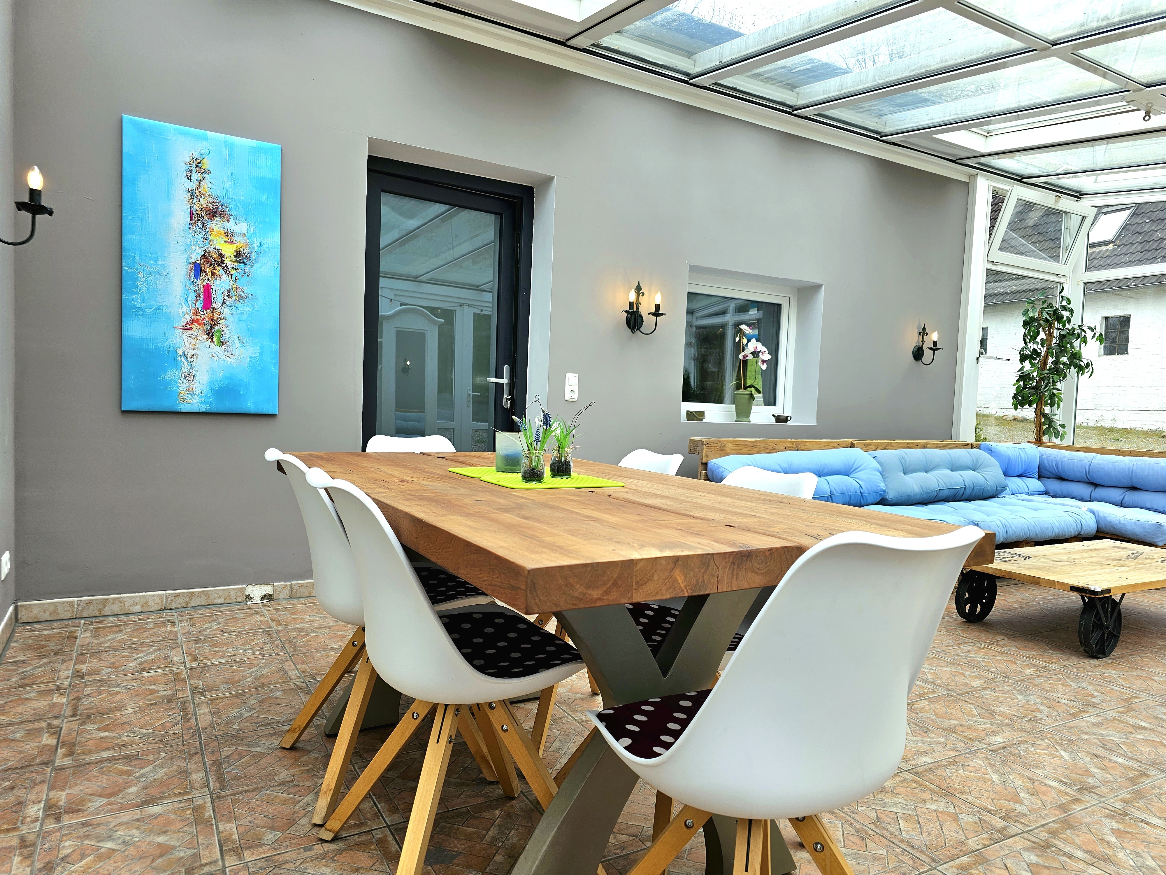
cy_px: 438
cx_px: 583
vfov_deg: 58.9
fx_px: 775
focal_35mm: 23
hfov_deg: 73.9
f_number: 1.7
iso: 16
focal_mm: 6.3
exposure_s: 1/182
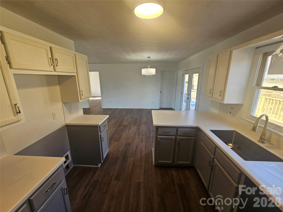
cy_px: 106
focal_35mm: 13
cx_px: 142
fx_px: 106
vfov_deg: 89.9
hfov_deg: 106.2
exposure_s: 1/120
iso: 80
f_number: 2.2
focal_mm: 2.2
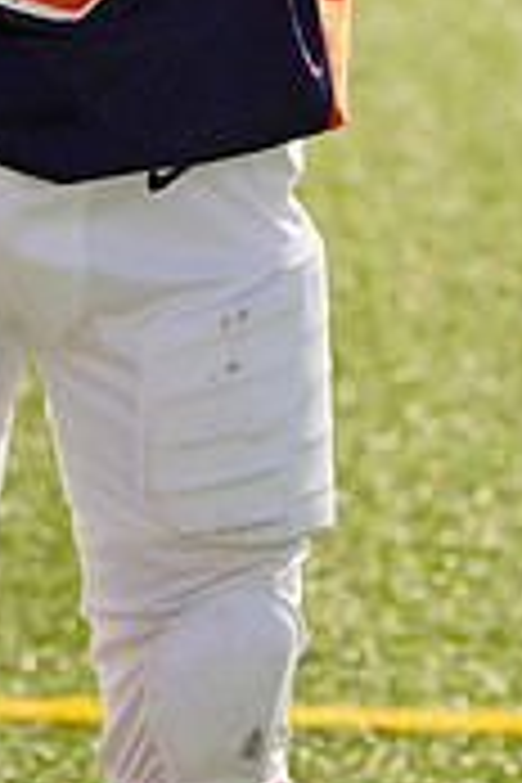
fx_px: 14528
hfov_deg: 2.1
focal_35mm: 668
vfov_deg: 3.1
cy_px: -292
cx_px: -68
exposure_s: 1/250
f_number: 9
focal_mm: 200
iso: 100
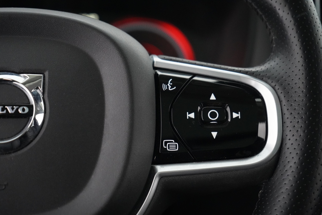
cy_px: 108
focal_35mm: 70
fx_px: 626
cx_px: 161
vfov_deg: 19.5
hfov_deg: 28.8
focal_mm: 70
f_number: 5.6
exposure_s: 1/60
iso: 12800
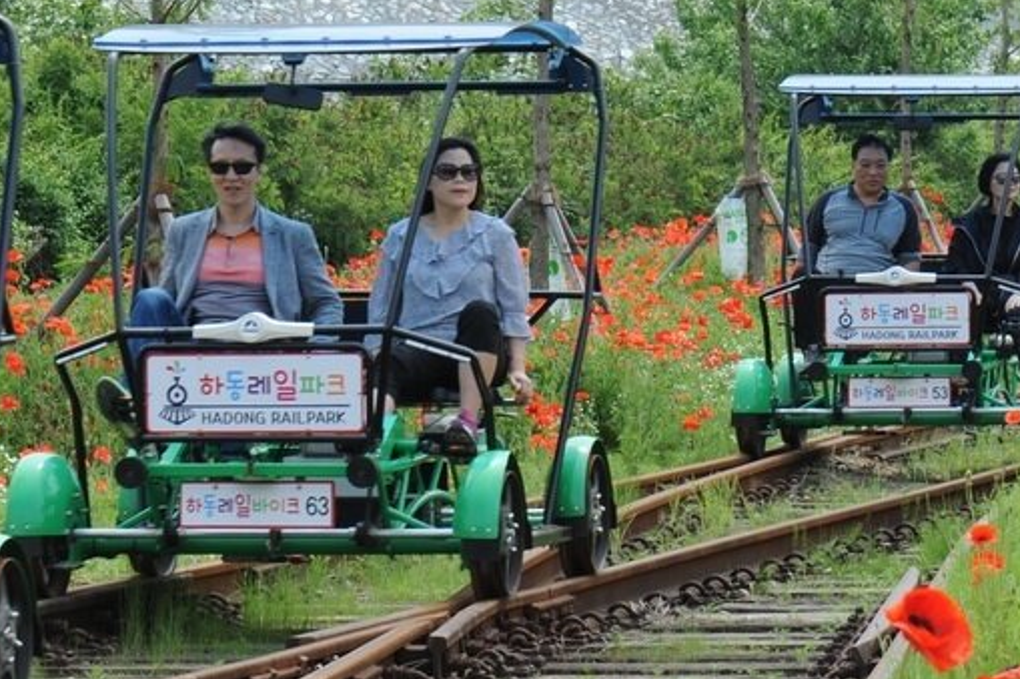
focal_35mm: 289
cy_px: 637
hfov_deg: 7.1
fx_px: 8185
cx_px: 357
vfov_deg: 4.7
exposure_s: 1/60
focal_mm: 105
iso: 200
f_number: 18
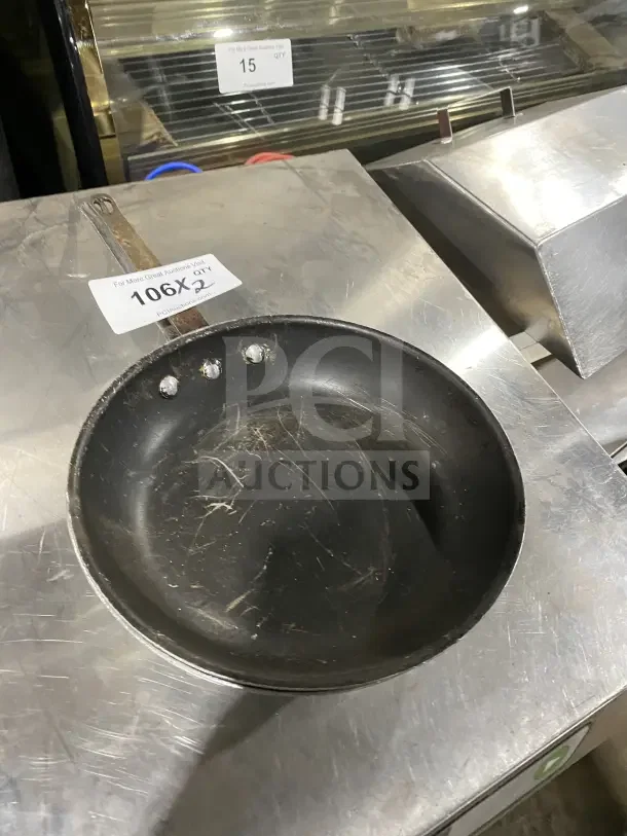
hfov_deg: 53.1
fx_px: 628
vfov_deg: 67.3
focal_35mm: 26
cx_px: 314
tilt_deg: -50.5
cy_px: 418
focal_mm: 4.25
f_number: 1.8
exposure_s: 1/60
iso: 320
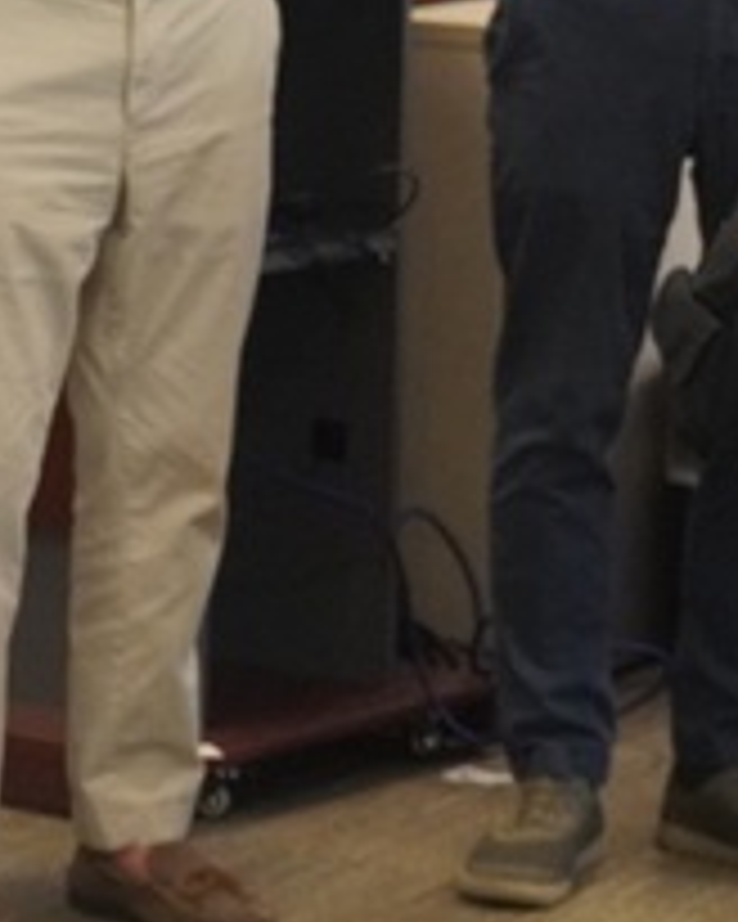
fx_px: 5838
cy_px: 70
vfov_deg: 9.0
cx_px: -99
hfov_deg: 7.2
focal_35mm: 214
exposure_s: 1/160
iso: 3200
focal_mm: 39
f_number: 5.6
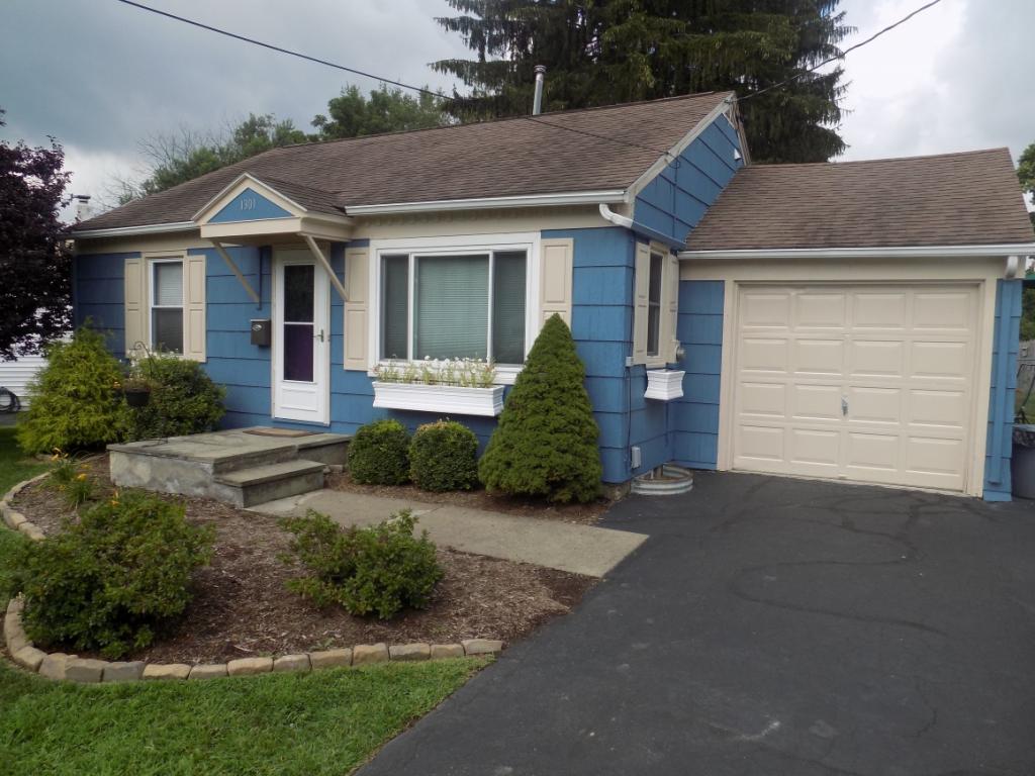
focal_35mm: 24
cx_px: 518
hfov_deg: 71.6
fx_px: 718
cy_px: 388
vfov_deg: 56.8
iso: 80
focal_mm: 4.3
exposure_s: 1/640
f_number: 3.1
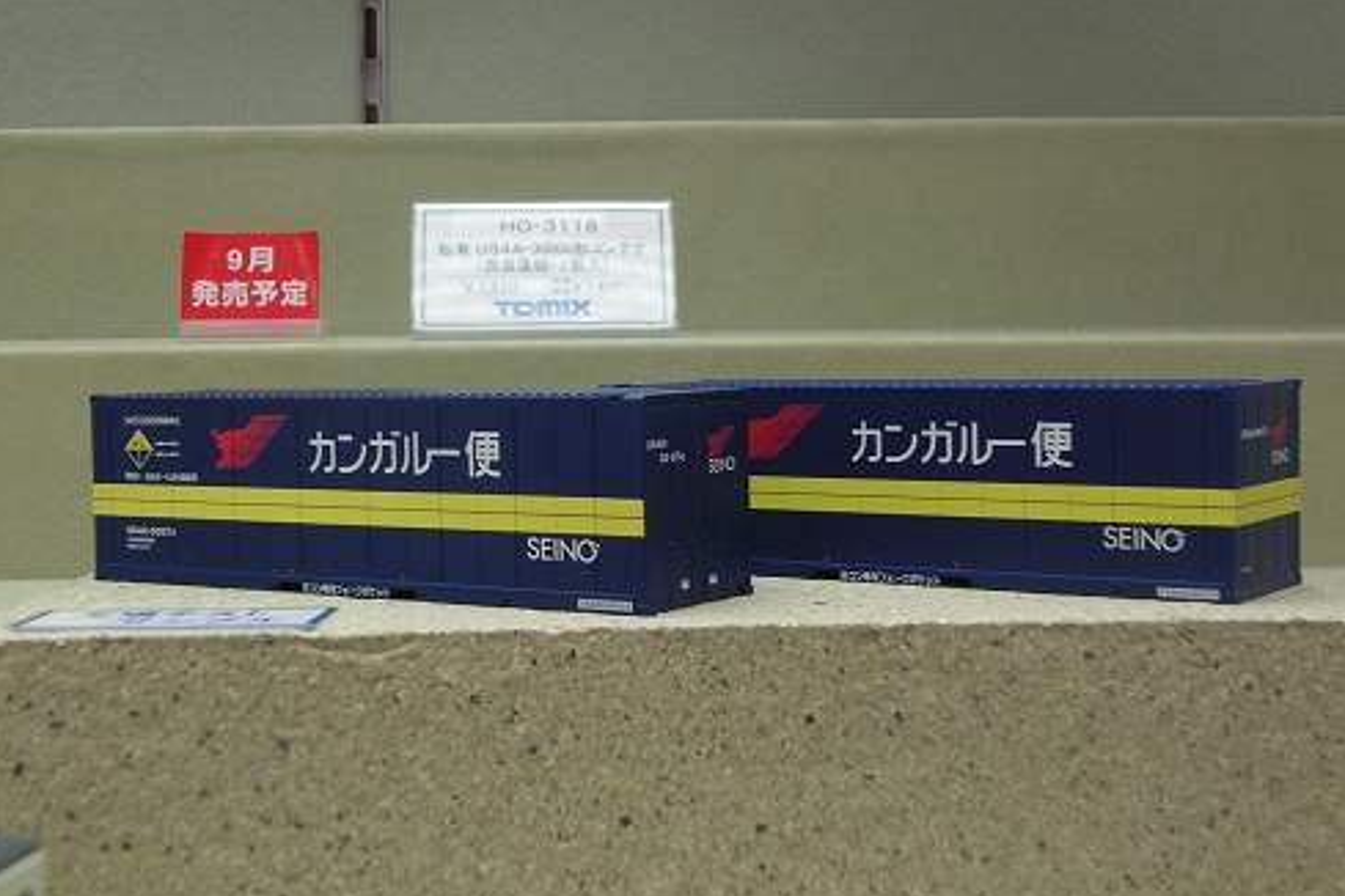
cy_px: 411
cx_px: 667
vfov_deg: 22.3
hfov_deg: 32.9
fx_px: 2279
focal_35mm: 61
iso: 50
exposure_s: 1/14
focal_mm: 9.6
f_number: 3.5
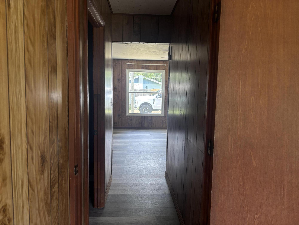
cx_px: 150
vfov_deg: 53.1
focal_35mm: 26
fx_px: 225
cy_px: 112
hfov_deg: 67.3
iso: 125
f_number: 1.6
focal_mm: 5.96
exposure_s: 1/121
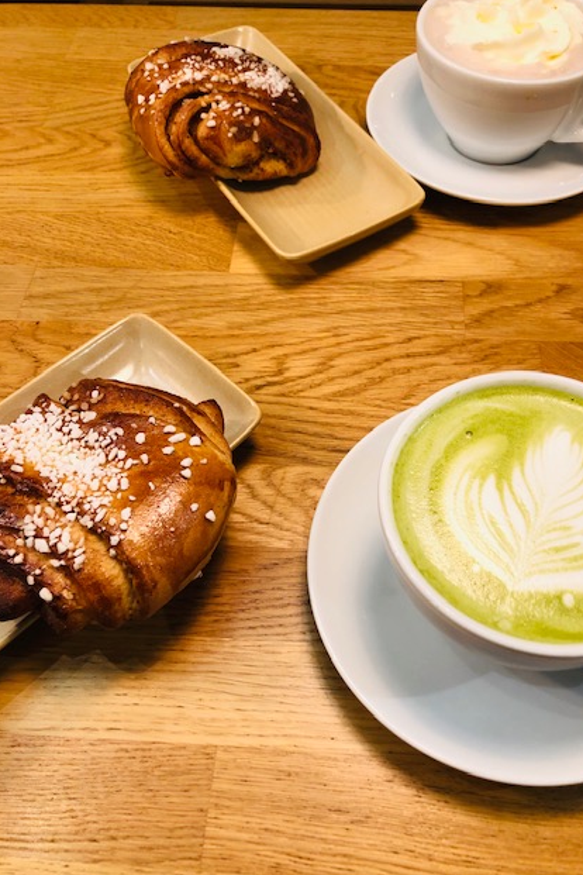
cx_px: 332
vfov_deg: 61.9
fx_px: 729
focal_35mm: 30
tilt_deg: -57.0
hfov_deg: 43.5
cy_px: 428
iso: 40
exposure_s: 1/17
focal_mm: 3.99
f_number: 1.8
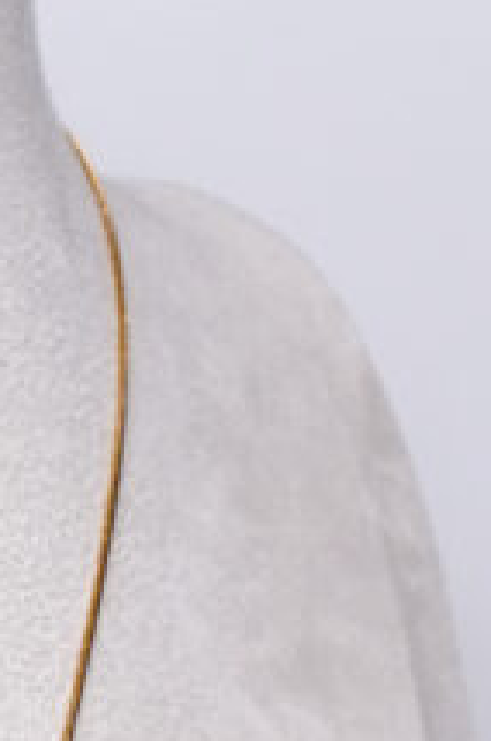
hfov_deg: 6.1
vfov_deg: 9.0
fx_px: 4495
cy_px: 1319
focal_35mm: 219
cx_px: -460
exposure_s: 1/320
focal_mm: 35
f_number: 7.1
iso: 800
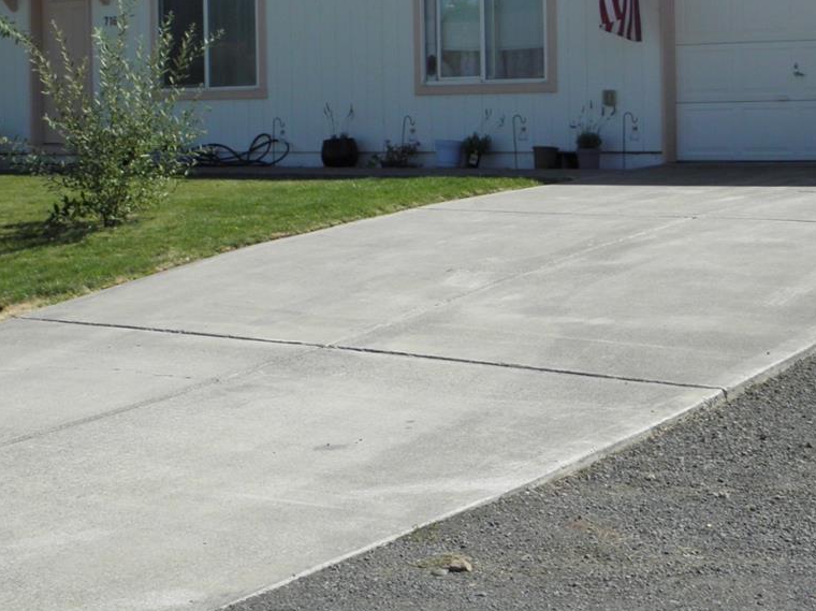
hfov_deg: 25.3
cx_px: 510
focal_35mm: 77
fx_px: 1814
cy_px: 171
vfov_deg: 19.0
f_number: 3.8
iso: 100
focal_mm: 7.1
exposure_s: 1/800
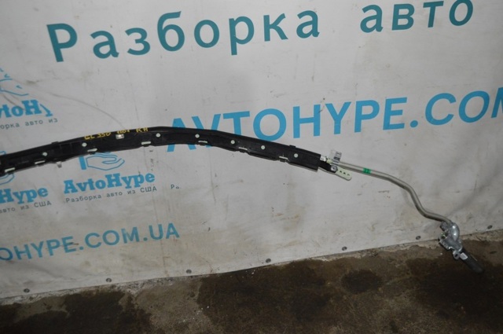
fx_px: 523
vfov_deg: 35.4
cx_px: 252
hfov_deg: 51.3
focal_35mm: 38
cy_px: 167
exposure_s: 1/60
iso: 2200
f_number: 4
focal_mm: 25
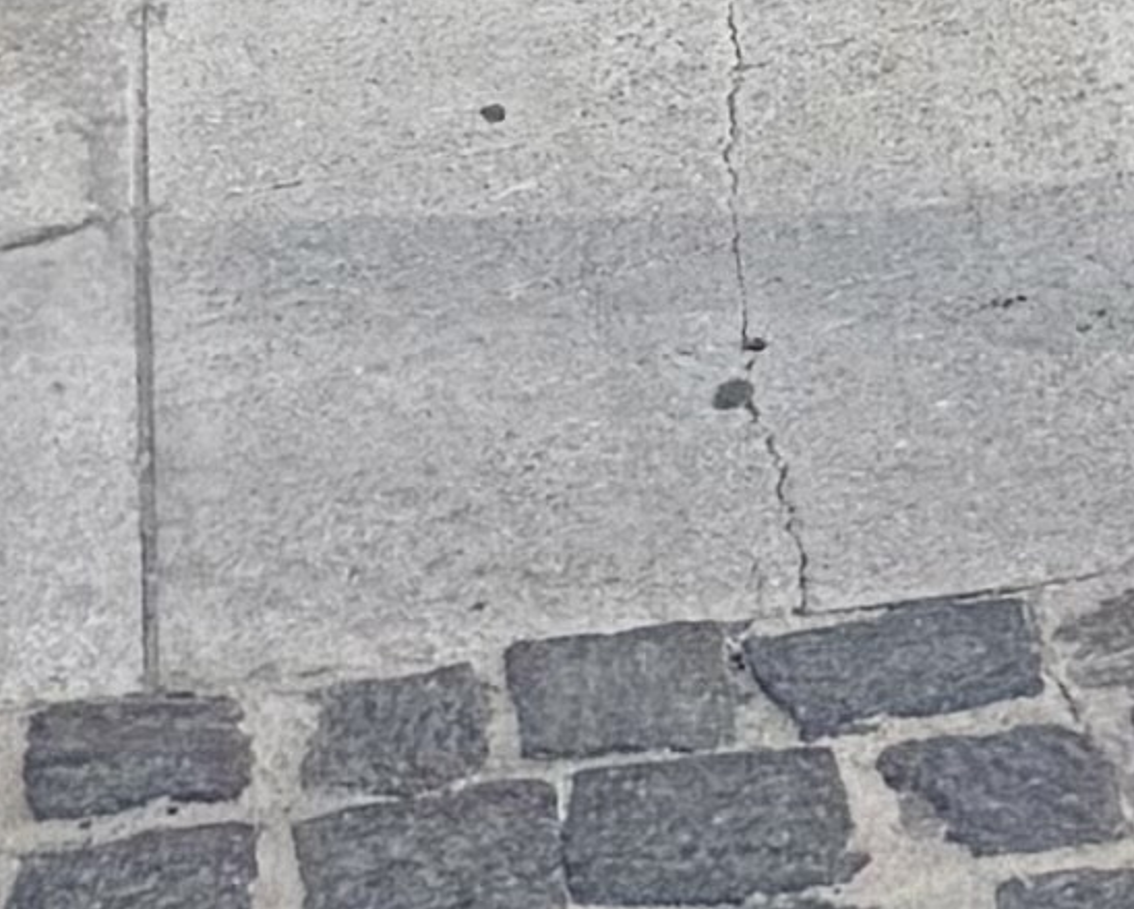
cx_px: 1867
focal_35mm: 244
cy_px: -3671
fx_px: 8194
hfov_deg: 7.7
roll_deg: +0.1
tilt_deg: -3.5
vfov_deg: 5.1
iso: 80
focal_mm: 6.76
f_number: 1.78
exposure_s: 1/3279
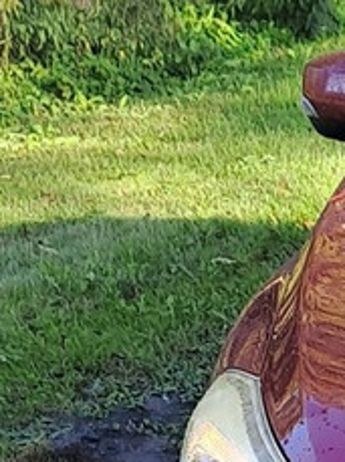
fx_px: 2332
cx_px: 746
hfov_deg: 8.0
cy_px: 436
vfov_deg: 11.2
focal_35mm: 175
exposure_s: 1/240
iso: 32
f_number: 1.8
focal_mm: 4.65
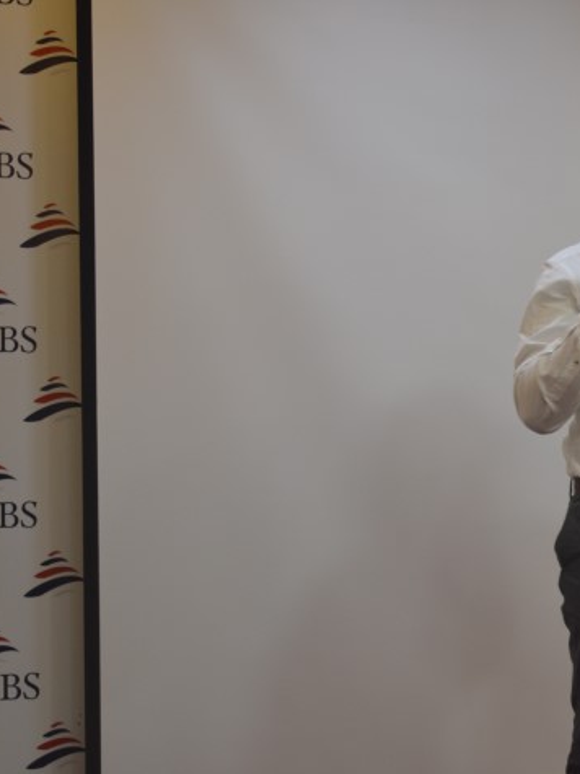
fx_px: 2056
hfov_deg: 15.8
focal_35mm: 92
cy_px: 389
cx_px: 580
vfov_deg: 21.3
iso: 400
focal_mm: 42
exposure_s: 1/60
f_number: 5
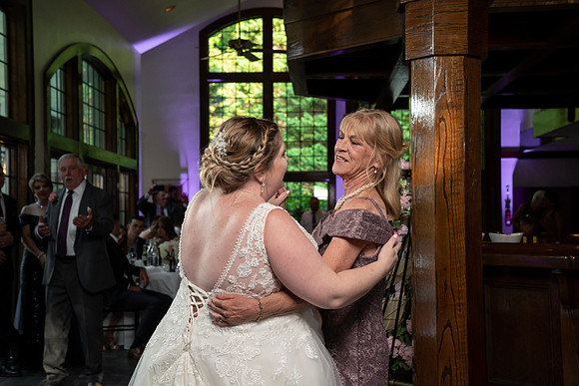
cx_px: 290
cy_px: 193
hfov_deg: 35.7
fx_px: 898
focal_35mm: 56
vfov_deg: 24.3
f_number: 5.6
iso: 2000
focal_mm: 55
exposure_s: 1/200
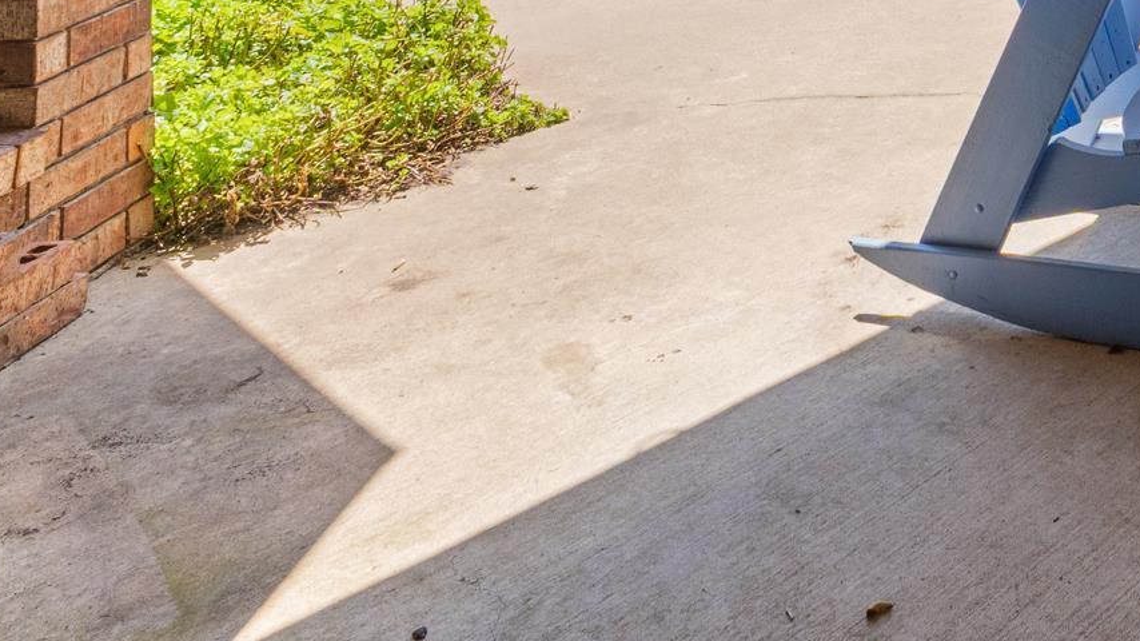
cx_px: 1332
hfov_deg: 35.9
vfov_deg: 20.7
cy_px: -404
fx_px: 1390
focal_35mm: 46
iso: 250
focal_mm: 10
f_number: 8
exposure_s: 1/125
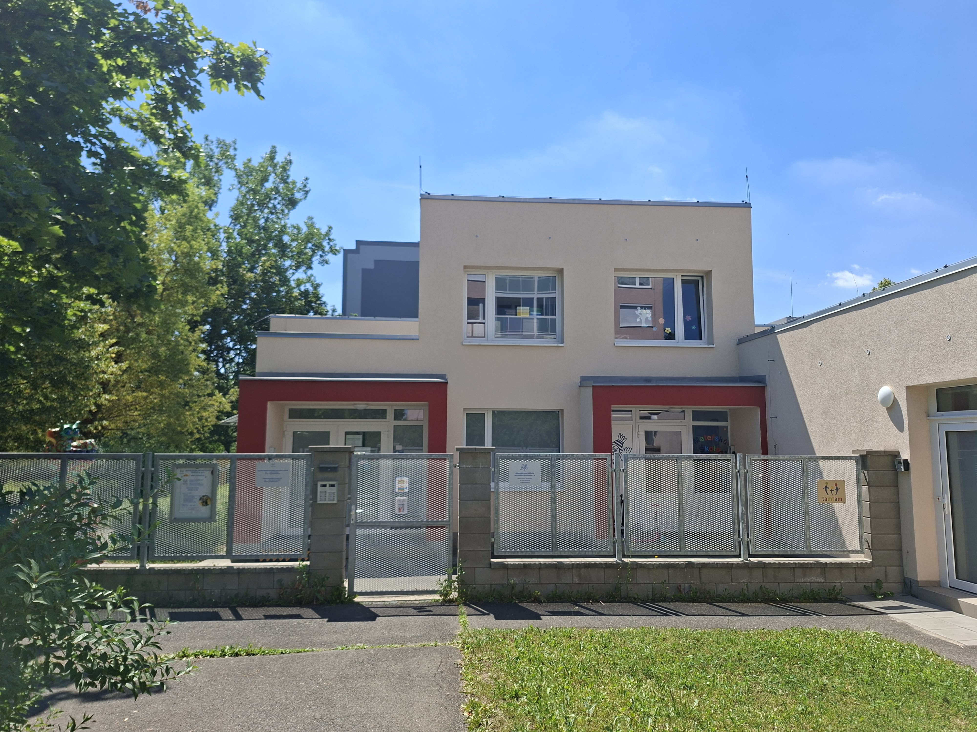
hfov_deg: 73.9
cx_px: 488
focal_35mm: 23
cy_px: 366
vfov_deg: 58.9
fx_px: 649
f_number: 1.8
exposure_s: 1/1919
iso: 50
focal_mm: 5.54
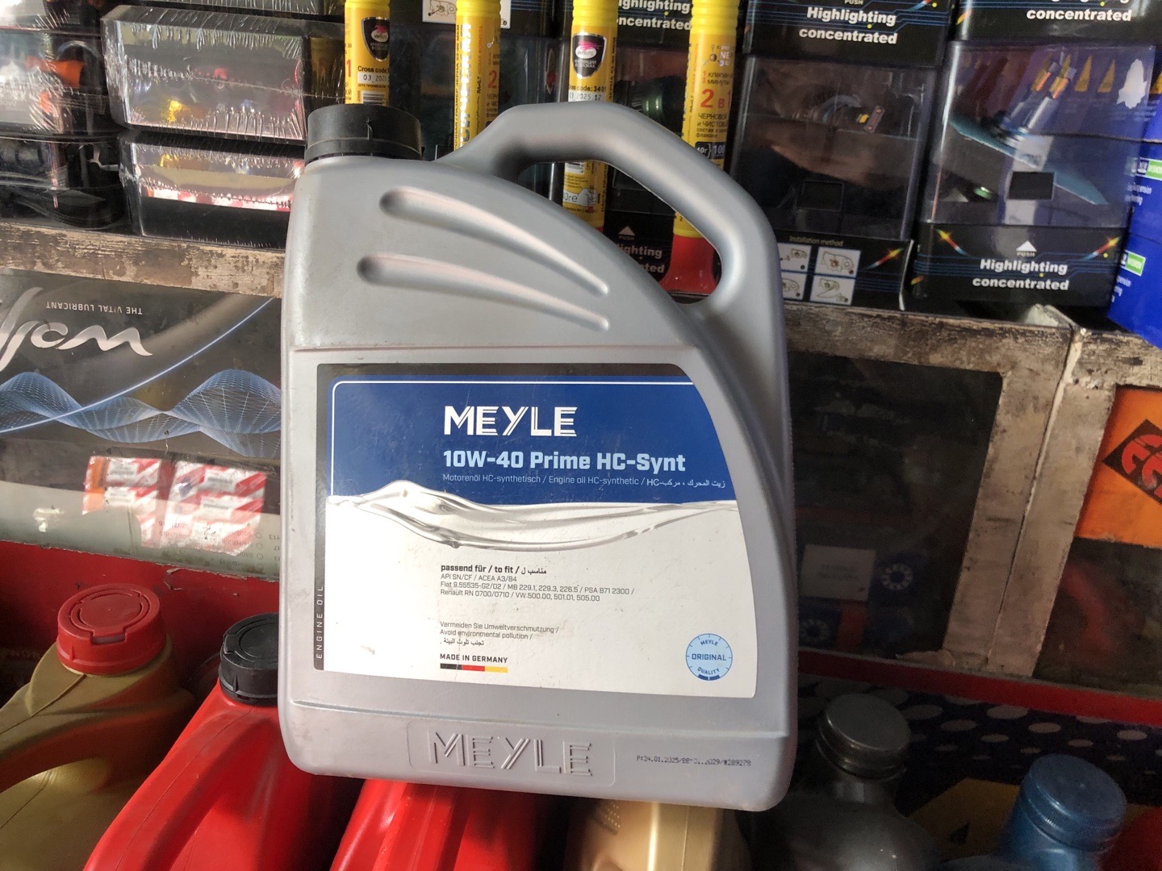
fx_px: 940
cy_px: 436
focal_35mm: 28
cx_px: 581
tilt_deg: -22.1
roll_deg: -4.9
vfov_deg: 49.7
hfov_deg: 63.4
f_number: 1.8
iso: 32
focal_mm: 4
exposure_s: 1/30
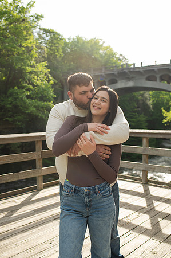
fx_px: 250
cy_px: 129
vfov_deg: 54.5
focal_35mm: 35
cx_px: 86
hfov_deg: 37.8
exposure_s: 1/640
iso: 140
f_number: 3.5
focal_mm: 35
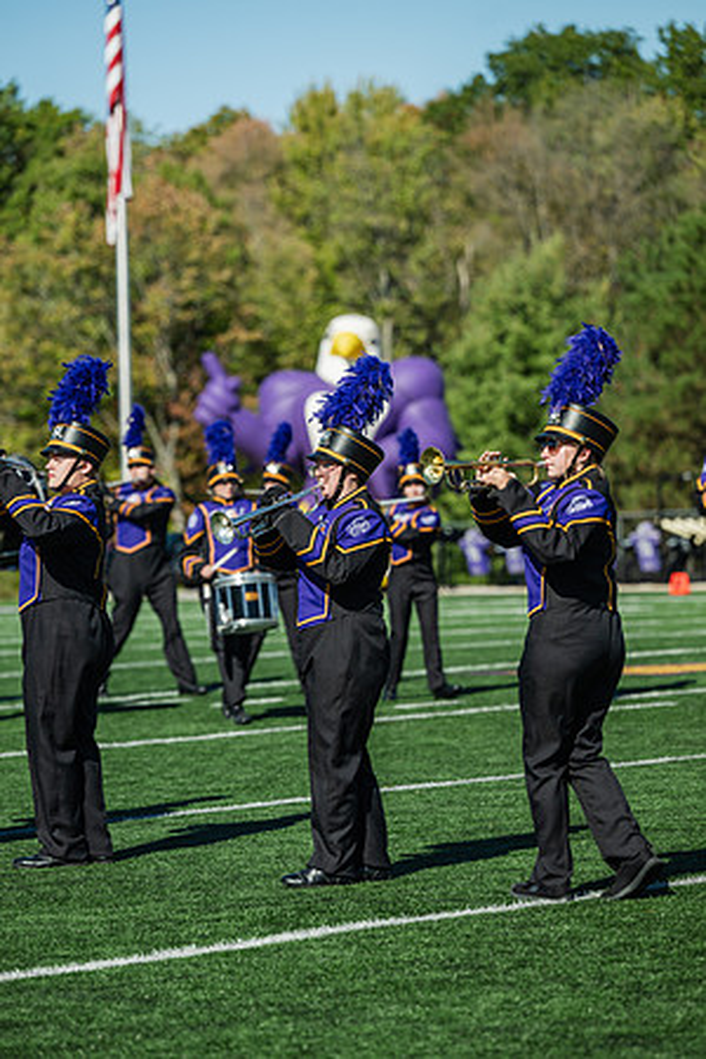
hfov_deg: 9.8
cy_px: 530
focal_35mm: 140
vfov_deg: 14.7
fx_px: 4118
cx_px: 353
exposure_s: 1/1600
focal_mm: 140
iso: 100
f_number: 3.5
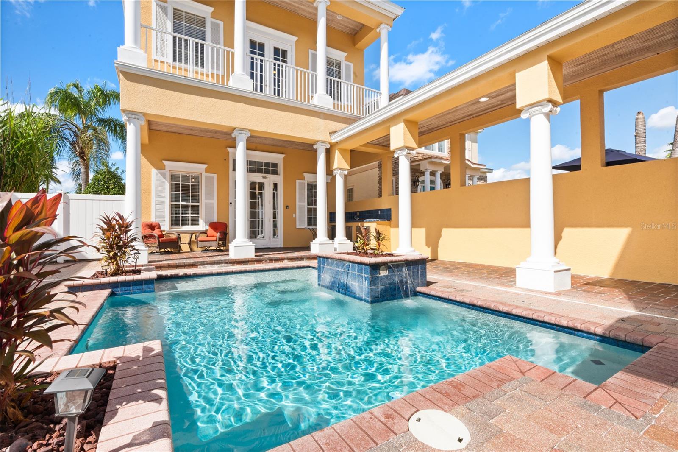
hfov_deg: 96.7
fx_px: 301
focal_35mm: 16
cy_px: 226
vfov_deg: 73.7
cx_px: 339
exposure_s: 1/30
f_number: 20
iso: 320
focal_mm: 16
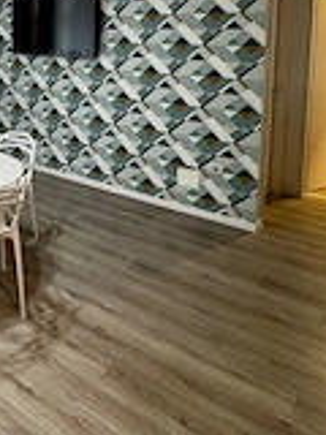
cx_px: -14
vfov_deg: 48.6
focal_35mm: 35
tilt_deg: -5.8
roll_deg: +0.7
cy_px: 68
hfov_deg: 35.9
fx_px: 439
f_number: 2.2
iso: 250
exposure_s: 1/50
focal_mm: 2.22
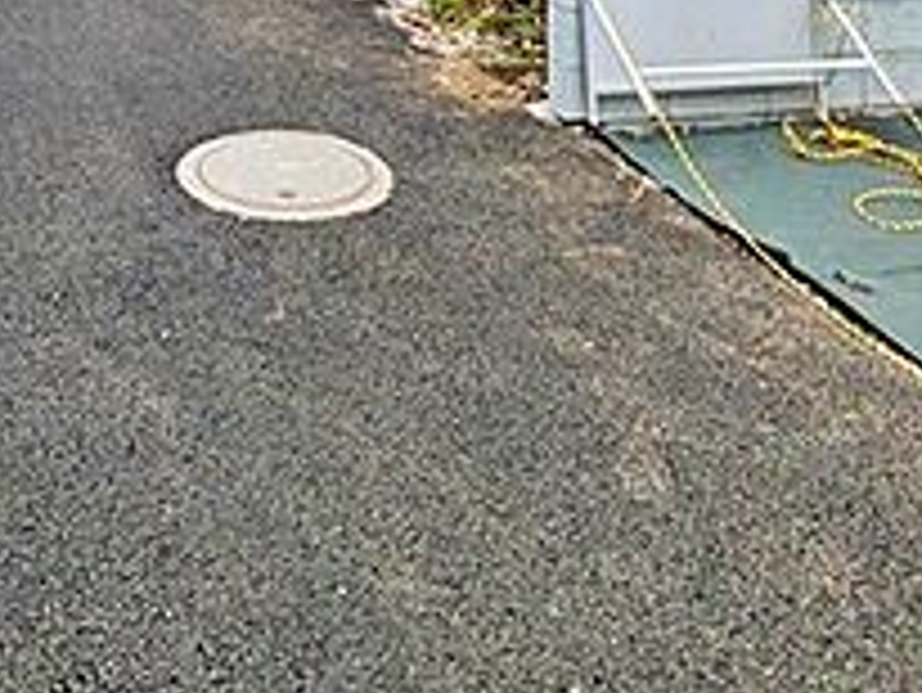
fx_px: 1093
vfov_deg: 26.8
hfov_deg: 43.2
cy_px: -306
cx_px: 157
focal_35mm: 41
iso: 50
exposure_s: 1/703
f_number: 2.2
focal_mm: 1.83
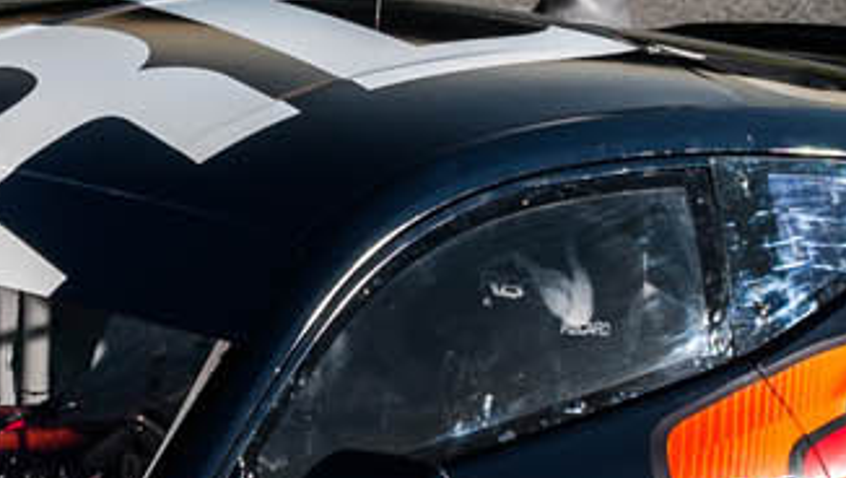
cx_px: -332
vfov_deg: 1.9
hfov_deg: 3.3
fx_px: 14526
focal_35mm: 647
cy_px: 953
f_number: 5.6
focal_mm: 70
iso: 100
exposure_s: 1/60
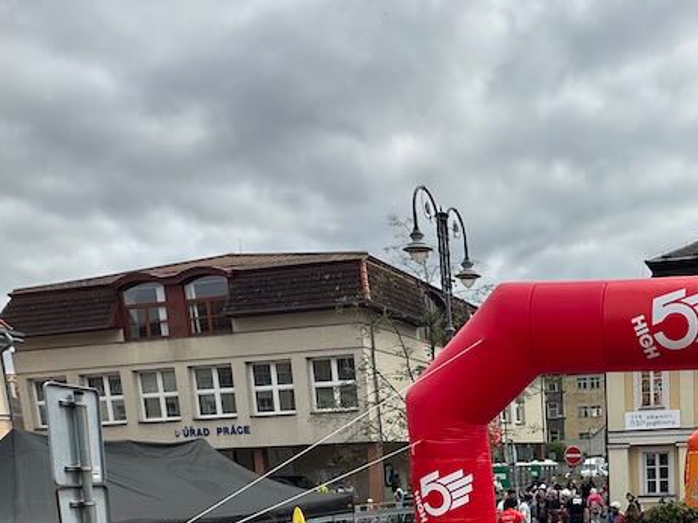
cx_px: 592
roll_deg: +1.8
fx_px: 786
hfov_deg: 44.6
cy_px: 585
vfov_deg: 32.2
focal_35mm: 39
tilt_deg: -10.0
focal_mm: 2.22
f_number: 2.2
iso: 40
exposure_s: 1/1092
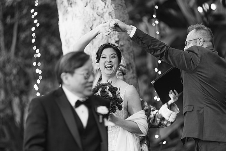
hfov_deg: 10.3
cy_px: 76
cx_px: 113
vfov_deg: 6.9
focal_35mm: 200
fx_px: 1256
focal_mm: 200
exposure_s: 1/125
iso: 200
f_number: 2.8
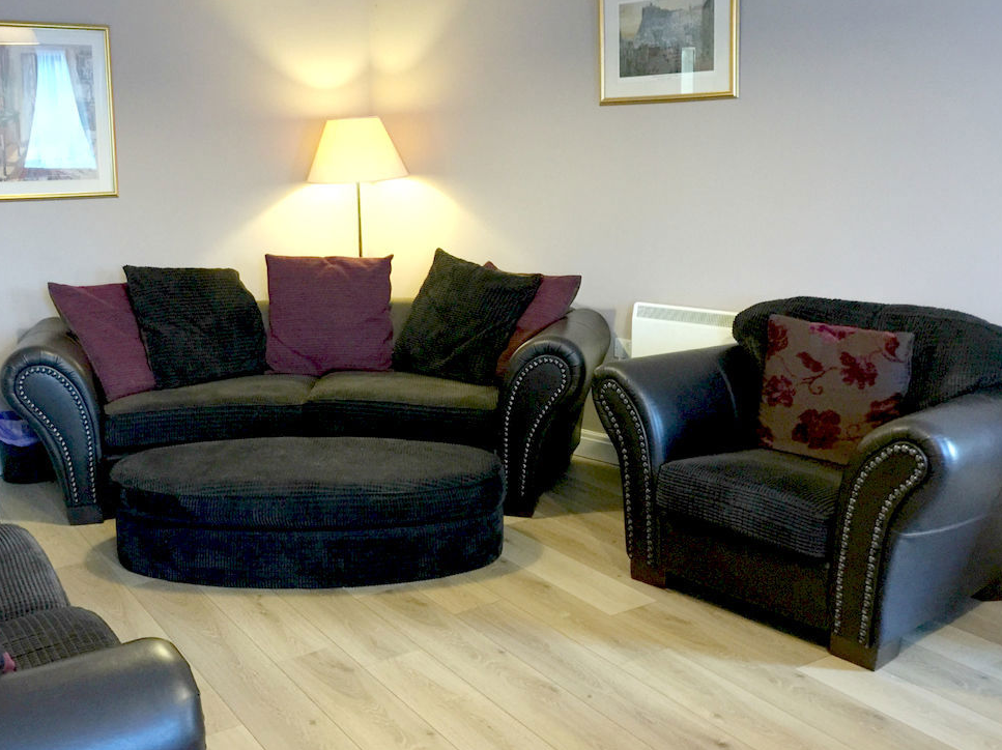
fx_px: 868
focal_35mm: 30
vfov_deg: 46.7
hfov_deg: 60.0
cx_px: 489
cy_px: 369
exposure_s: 1/8
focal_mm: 4.15
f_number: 2.2
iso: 125
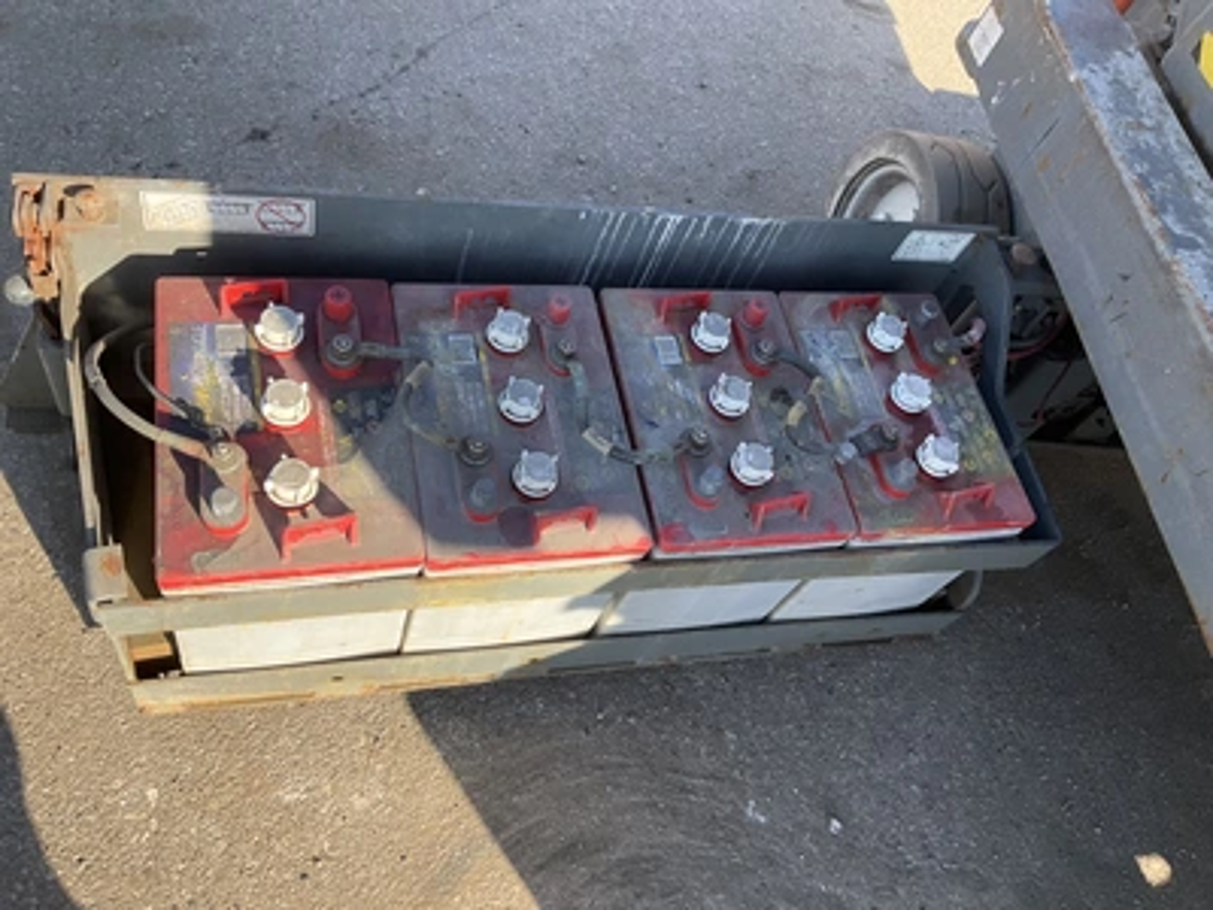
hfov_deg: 61.7
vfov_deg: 48.2
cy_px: 455
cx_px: 606
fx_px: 1016
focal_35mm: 29
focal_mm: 3
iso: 25
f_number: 1.8
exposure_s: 1/465
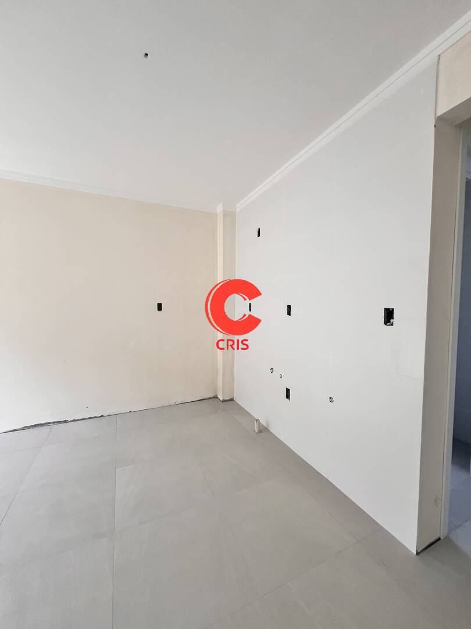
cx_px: 236
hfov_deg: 89.9
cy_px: 314
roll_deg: +0.2
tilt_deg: -2.6
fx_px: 236
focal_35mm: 13
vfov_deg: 106.2
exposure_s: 1/99
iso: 32
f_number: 1.8
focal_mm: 1.57
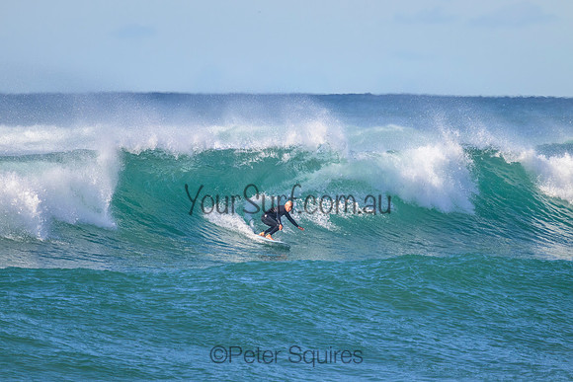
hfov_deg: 2.5
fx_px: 13266
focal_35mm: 833
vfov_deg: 1.7
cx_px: 286
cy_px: 191
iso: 1800
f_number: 11
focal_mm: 800
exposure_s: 1/2000
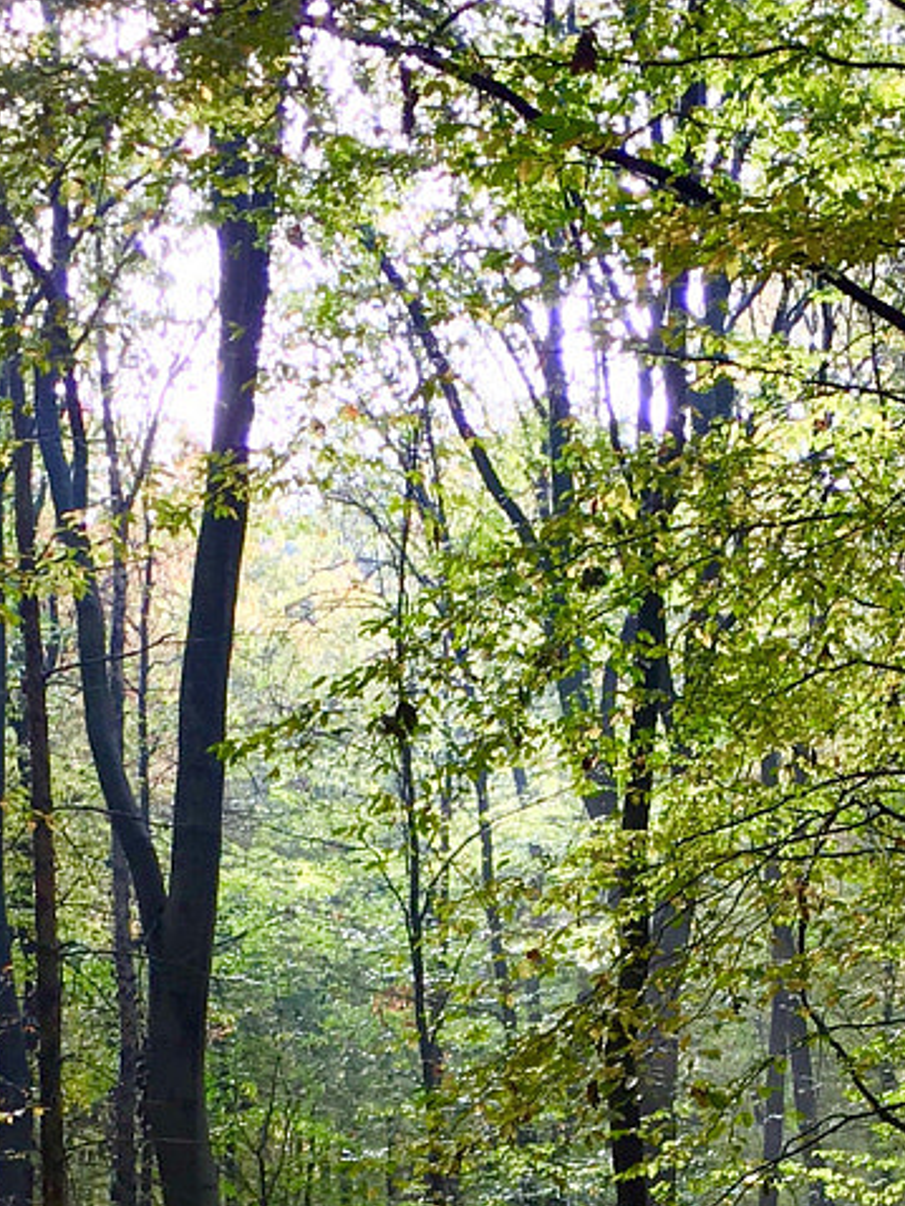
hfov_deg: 15.2
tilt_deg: +2.5
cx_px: 630
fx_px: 3378
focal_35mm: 97
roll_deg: +1.1
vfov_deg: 19.5
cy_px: 1269
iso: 40
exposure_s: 1/100
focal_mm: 4.15
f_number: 2.2
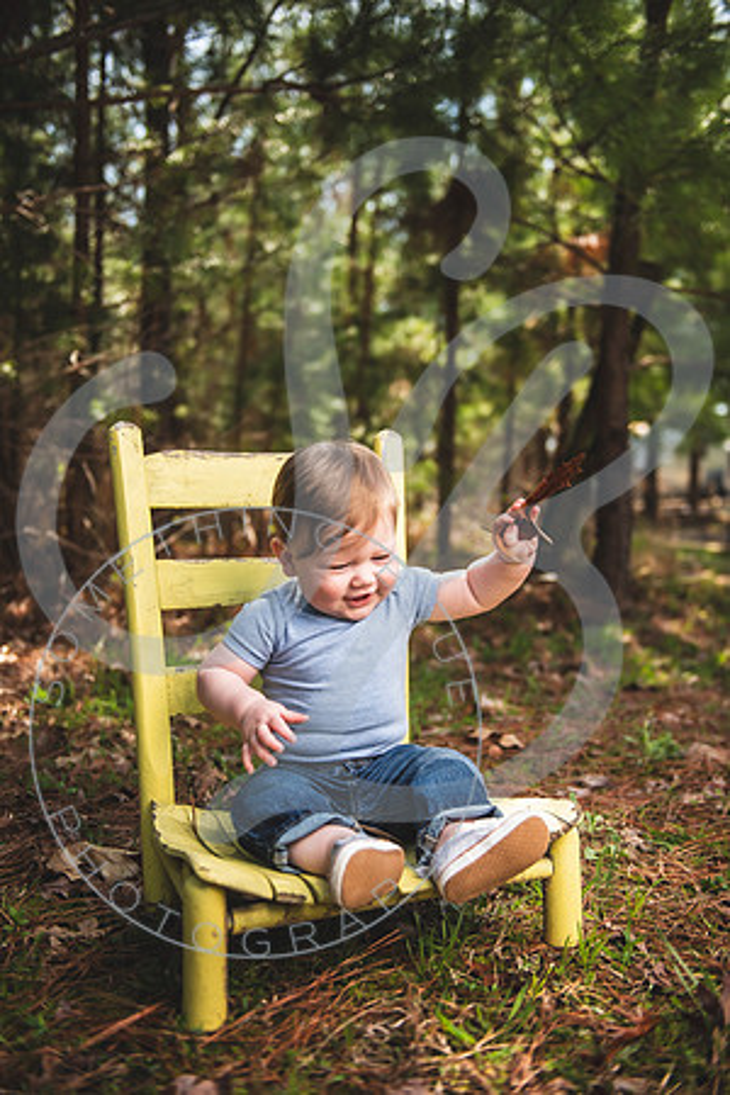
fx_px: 1034
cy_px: 548
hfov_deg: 38.9
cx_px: 365
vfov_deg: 55.8
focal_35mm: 34
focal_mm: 34
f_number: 2.8
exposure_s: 1/640
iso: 100
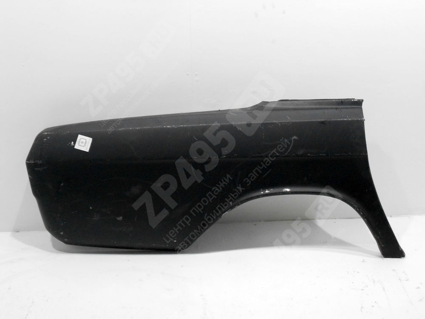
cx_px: 212
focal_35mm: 49
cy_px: 160
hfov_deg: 38.9
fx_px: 602
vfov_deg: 29.7
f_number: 4.5
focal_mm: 9
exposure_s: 1/30
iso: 320
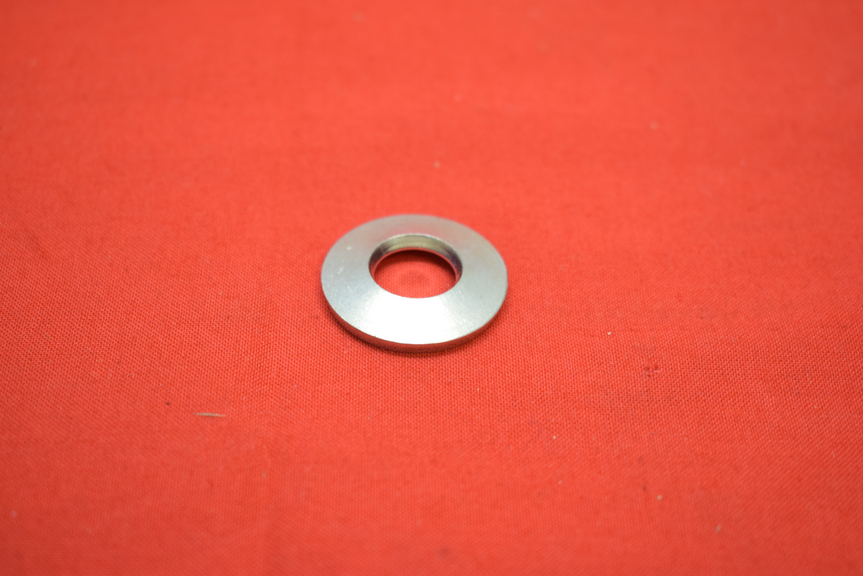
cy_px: 288
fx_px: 1439
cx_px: 432
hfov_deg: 33.4
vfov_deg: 22.6
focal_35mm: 60
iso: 800
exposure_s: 1/60
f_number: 5
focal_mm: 40
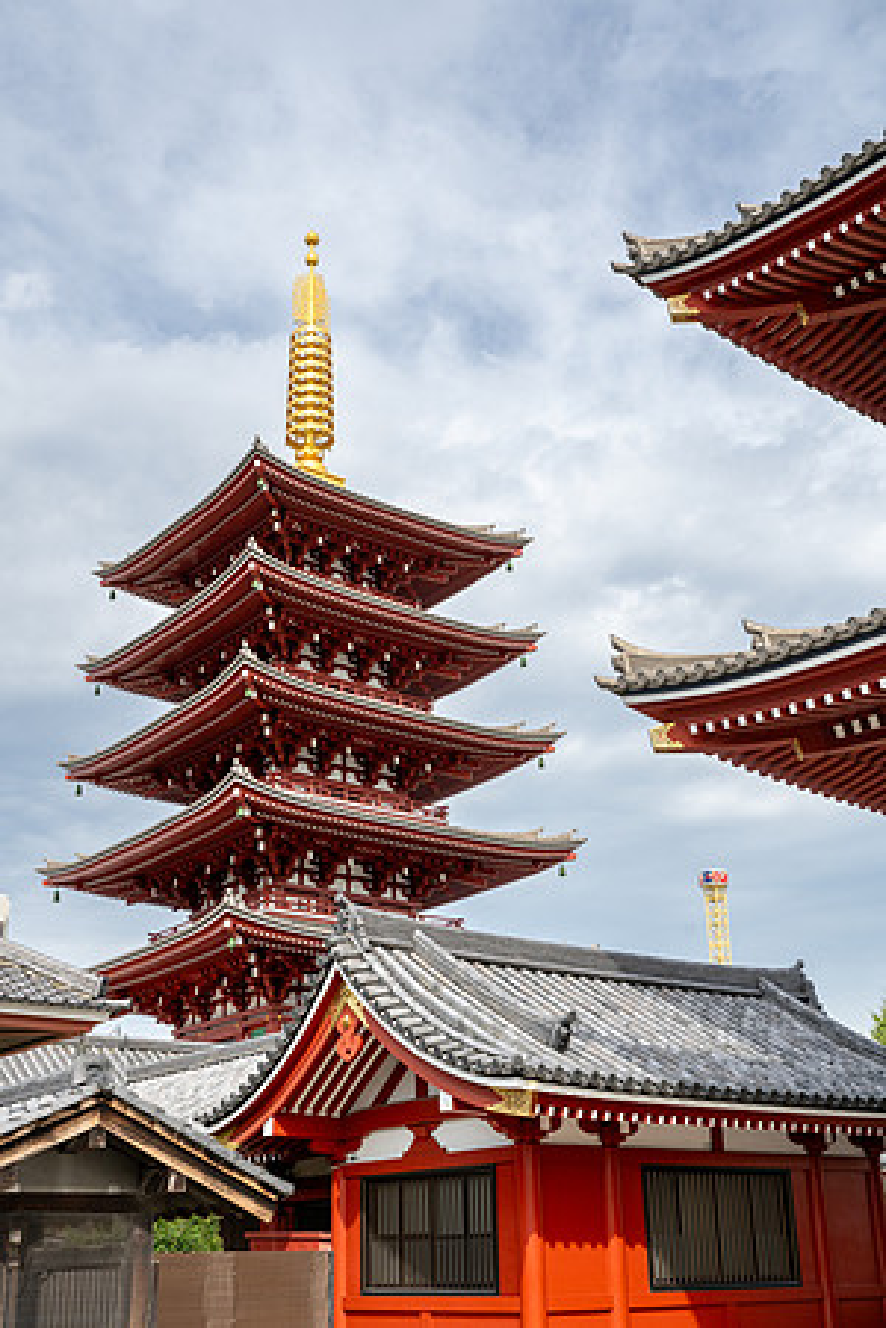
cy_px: 664
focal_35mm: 40
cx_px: 443
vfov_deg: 48.5
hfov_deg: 33.4
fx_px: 1477
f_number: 8
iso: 180
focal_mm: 40
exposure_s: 1/320
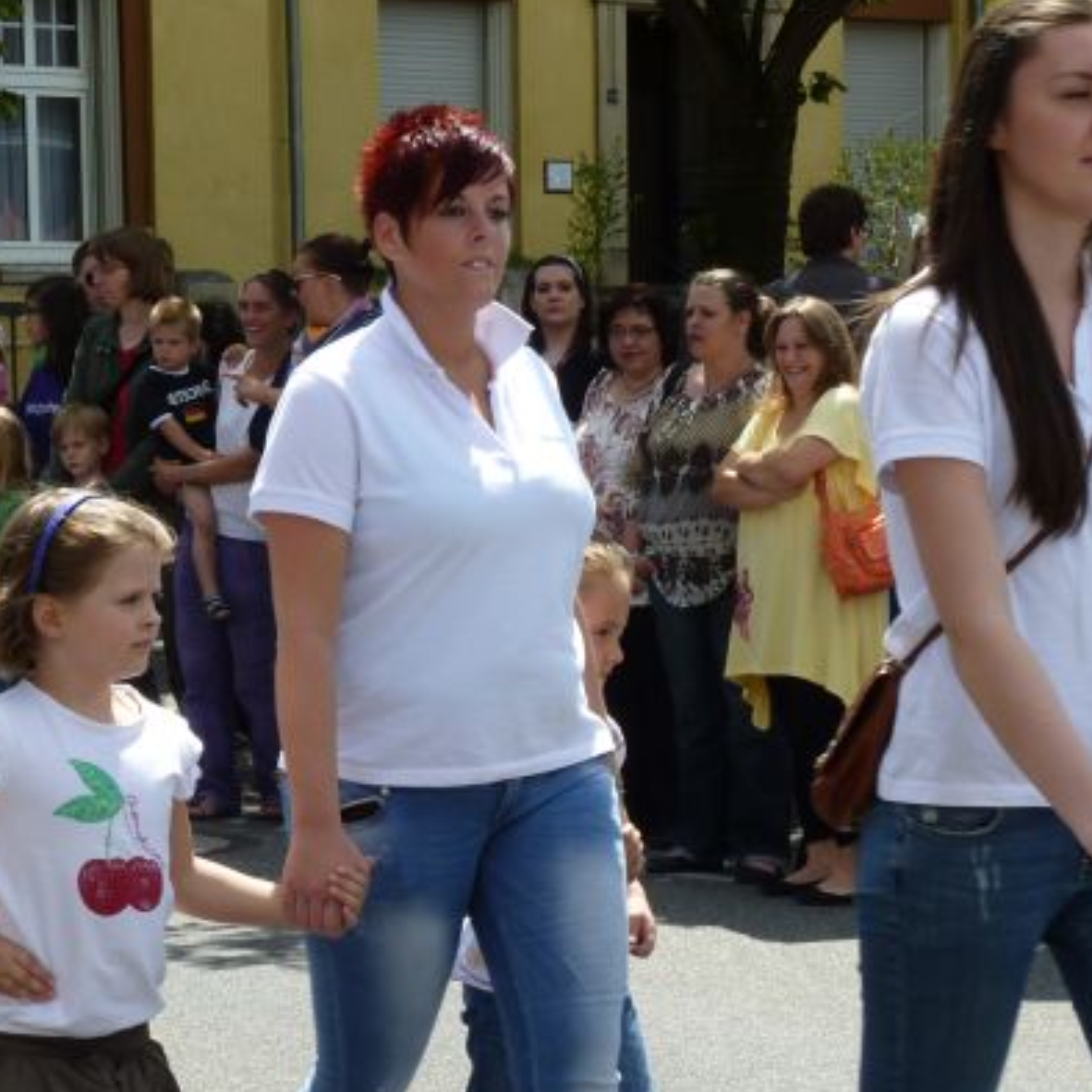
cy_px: 787
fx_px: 4211
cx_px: 431
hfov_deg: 14.8
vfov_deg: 14.7
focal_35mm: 118
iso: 80
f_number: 5
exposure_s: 1/250
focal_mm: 11.9
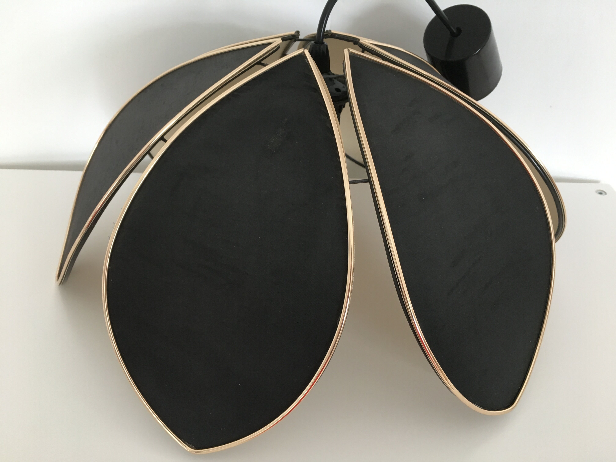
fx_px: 516
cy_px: 231
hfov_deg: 61.7
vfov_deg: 48.2
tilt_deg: -39.0
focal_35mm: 29
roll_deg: -3.2
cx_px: 308
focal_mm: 4.15
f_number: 2.2
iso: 80
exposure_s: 1/33
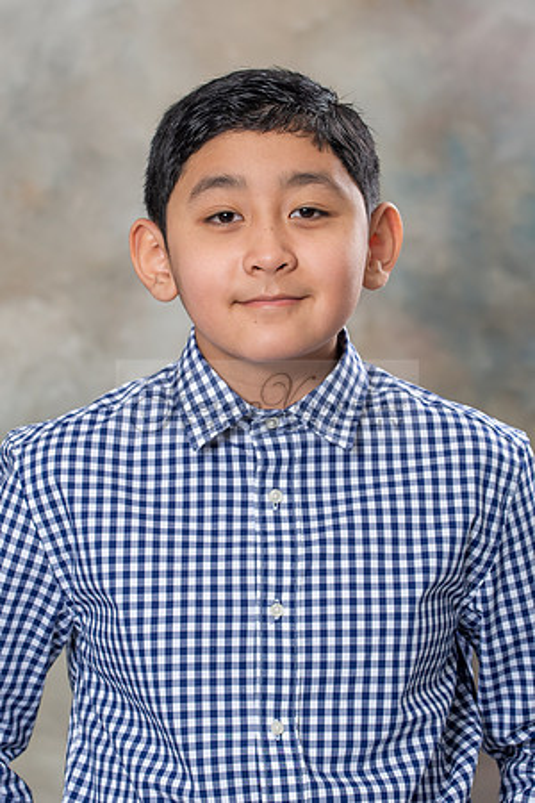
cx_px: 289
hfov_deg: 7.0
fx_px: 4391
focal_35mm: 197
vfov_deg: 10.4
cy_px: 411
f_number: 5
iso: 100
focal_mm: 110
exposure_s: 1/125
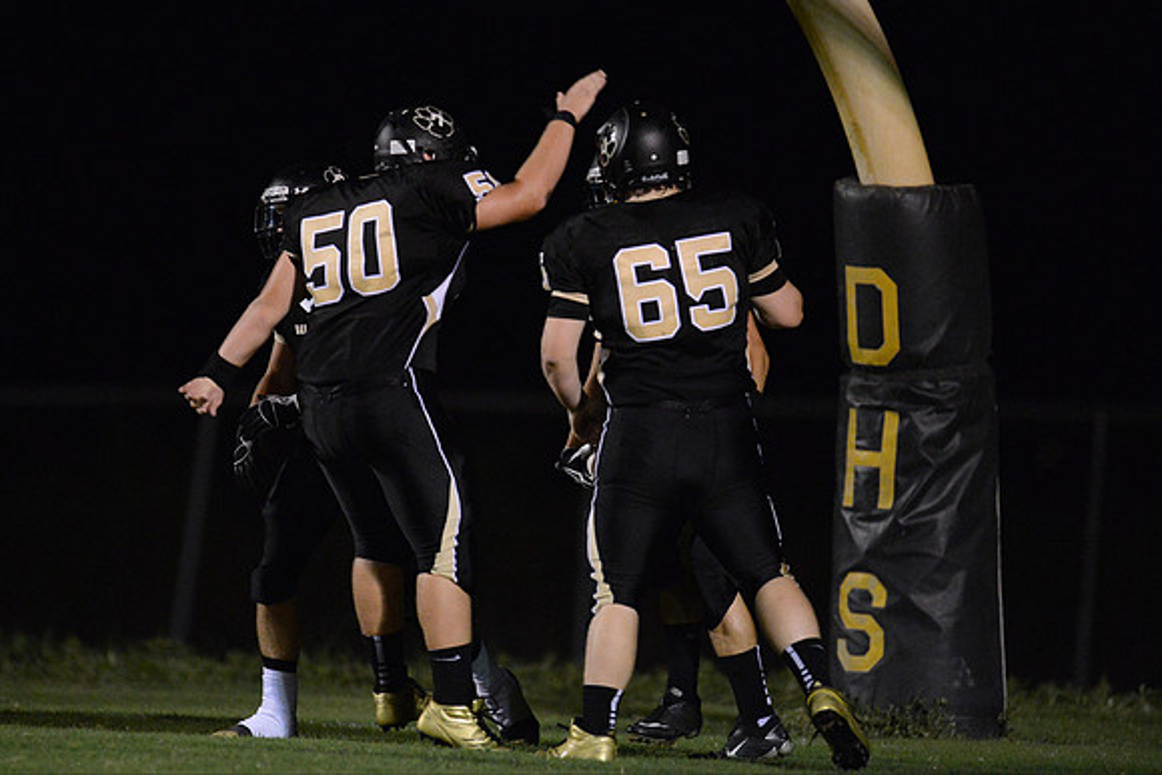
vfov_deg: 3.4
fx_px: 12914
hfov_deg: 5.2
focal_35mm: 400
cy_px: 388
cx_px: 581
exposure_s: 1/640
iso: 12800
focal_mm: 400
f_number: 2.8
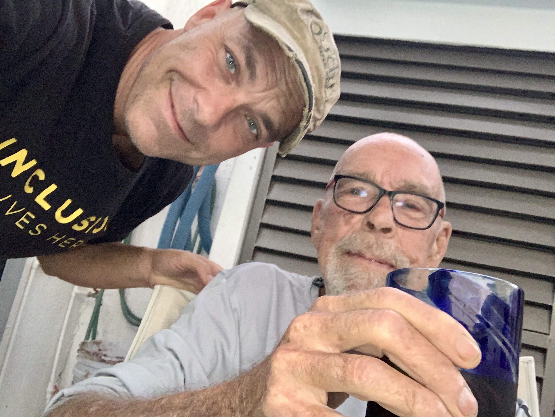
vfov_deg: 44.2
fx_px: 513
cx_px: 278
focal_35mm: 32
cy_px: 208
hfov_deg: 56.8
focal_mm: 2.87
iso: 250
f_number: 2.2
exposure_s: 1/30
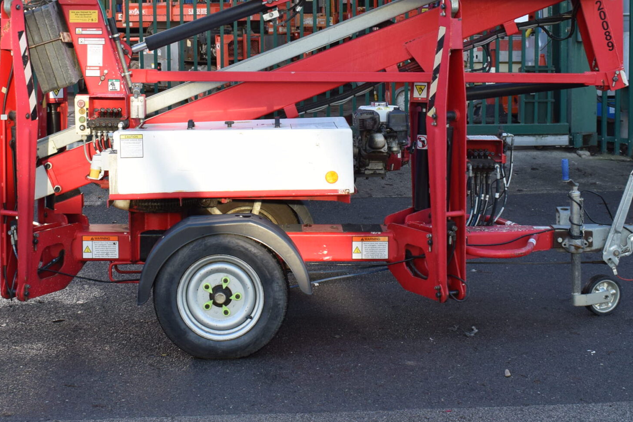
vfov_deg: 20.6
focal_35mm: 66
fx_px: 1158
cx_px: 261
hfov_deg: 30.5
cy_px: 129
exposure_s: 1/160
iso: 400
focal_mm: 25
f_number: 6.3
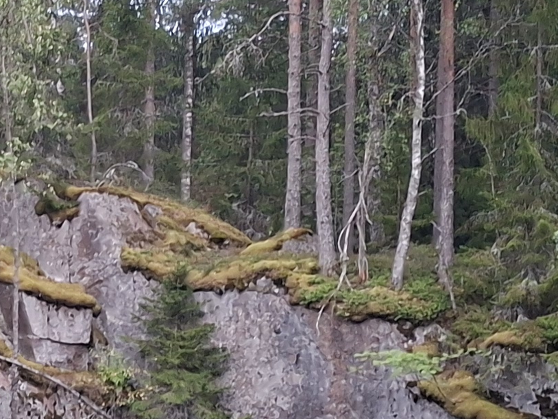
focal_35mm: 113
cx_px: 6
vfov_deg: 13.0
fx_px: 1822
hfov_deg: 17.0
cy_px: 355
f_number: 1.8
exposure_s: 1/25
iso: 500
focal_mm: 5.54
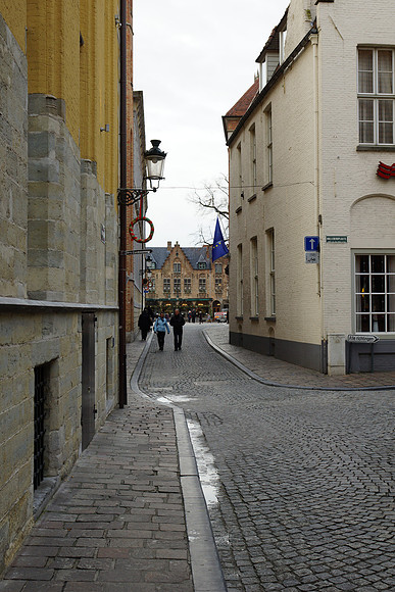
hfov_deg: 31.9
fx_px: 691
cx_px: 198
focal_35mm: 42
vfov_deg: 46.4
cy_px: 296
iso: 100
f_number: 6.3
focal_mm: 28
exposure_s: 1/80
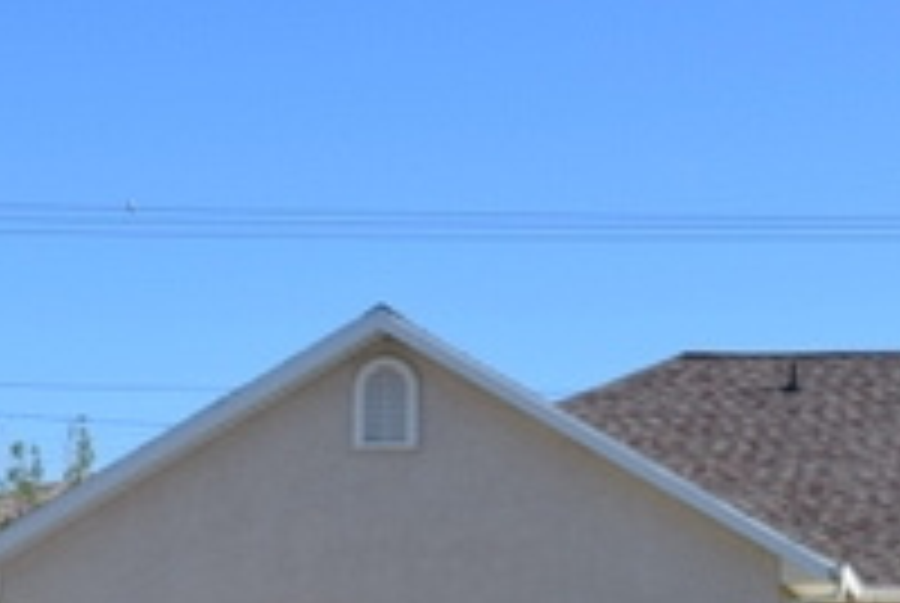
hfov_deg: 18.8
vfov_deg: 13.1
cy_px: 554
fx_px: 2609
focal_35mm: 104
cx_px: 1004
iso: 200
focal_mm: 29
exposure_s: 1/400
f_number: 10
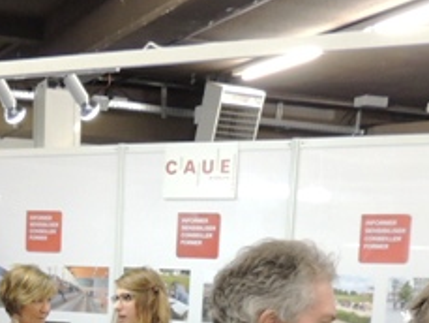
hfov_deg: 28.4
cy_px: 424
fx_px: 831
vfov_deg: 20.1
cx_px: 88
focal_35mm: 67
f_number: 3
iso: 400
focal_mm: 4.3
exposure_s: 1/20
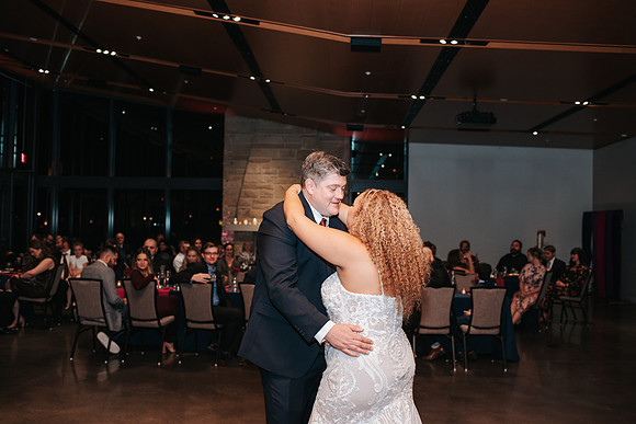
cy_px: 212
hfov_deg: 54.4
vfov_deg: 37.9
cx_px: 318
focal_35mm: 35
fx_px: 618
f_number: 2.8
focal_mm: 35
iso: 1000
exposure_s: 1/200
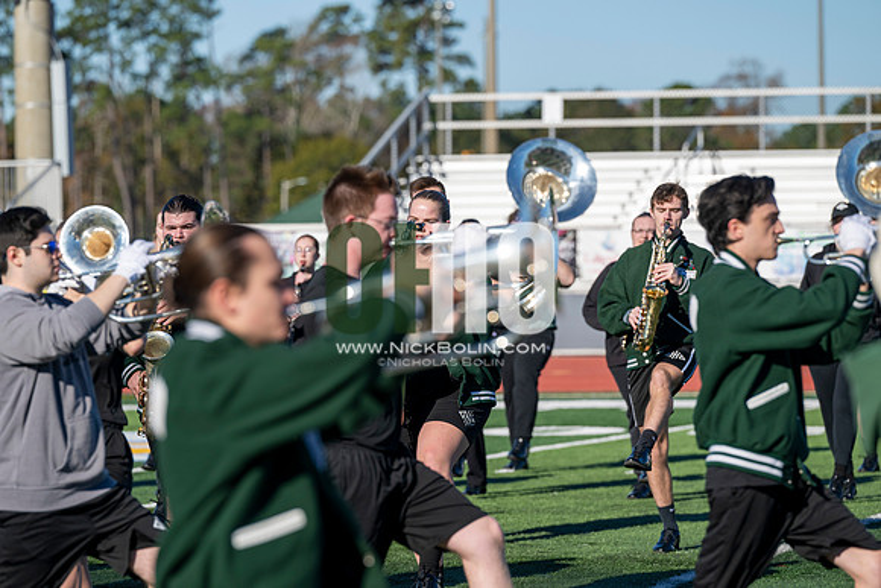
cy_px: 294
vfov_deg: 6.9
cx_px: 440
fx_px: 4895
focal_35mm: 200
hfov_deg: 10.3
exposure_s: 1/2000
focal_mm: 200
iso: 250
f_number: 5
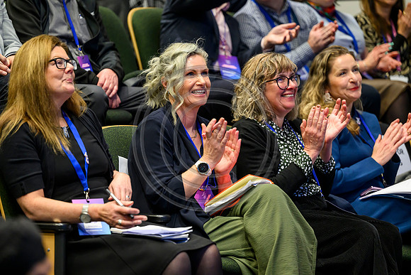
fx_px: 1713
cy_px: 138
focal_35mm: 150
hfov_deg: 13.7
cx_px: 206
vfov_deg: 9.2
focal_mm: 150
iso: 3200
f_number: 3.2
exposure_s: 1/200
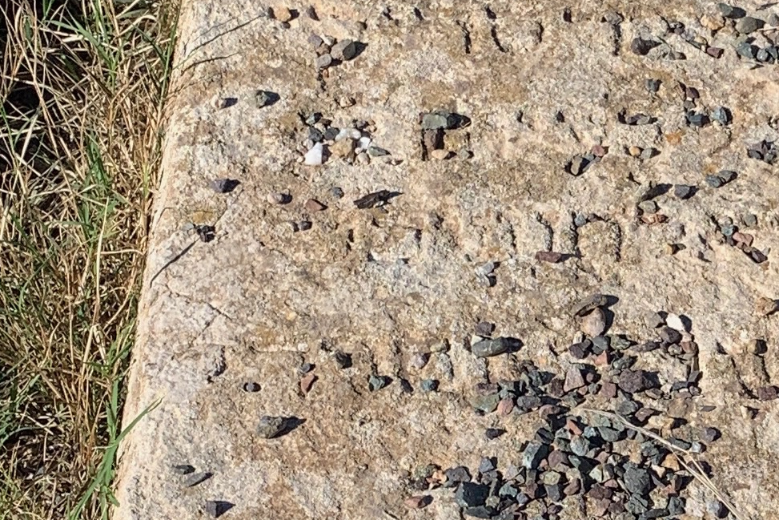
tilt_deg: -49.6
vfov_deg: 12.2
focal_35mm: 112
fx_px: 2424
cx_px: 737
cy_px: 389
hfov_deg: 17.9
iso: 25
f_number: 1.8
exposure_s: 1/2915
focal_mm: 4.25
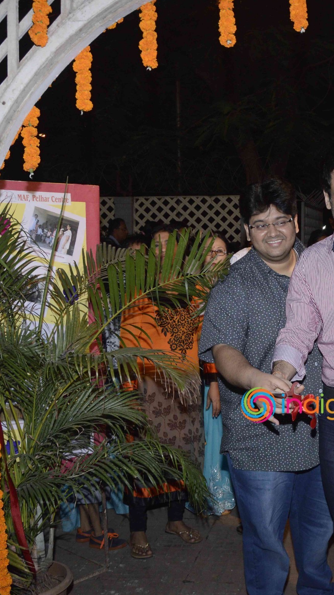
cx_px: 335
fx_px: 693
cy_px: 290
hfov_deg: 25.7
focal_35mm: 44
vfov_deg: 46.4
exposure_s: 1/160
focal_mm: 18
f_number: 8
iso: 800
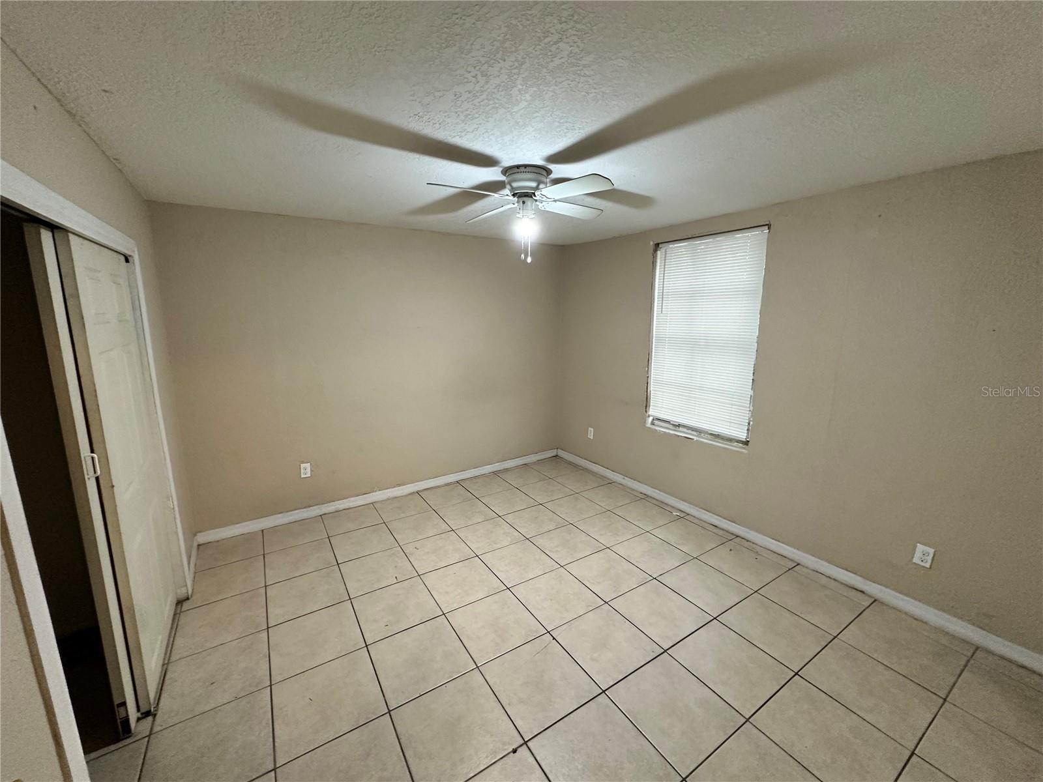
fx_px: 422
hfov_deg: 102.1
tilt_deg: -11.2
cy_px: 391
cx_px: 522
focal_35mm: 14
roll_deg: -1.2
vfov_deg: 85.7
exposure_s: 1/60
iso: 400
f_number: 2.2
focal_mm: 2.22
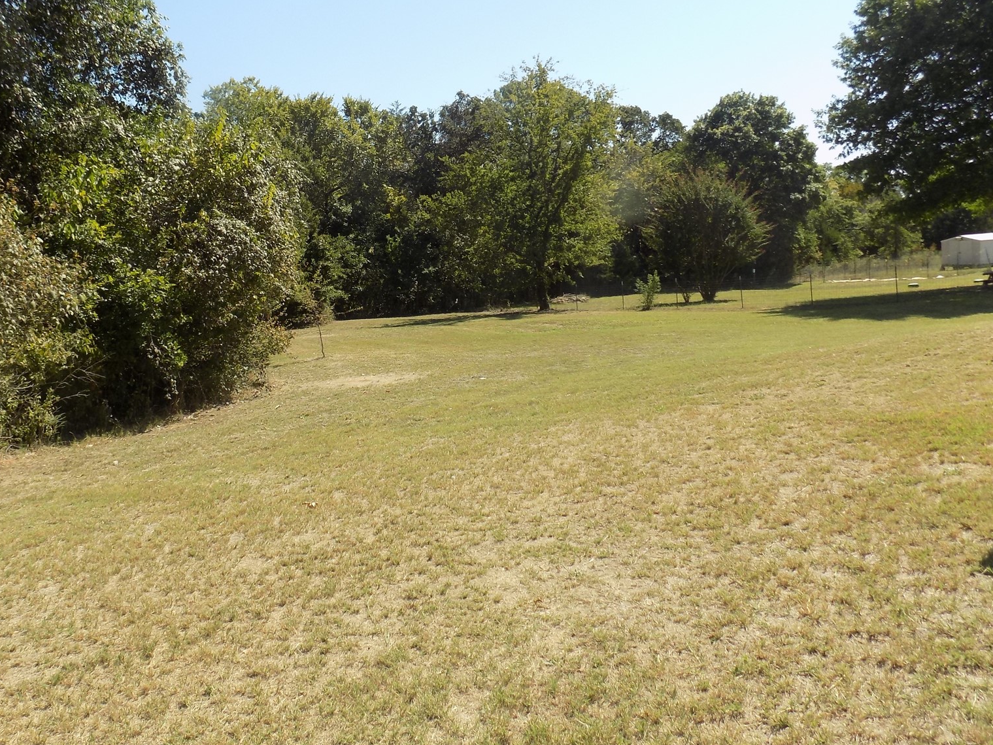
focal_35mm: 31
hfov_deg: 57.7
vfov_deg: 45.4
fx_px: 889
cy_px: 339
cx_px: 380
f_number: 3.1
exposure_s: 1/800
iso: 80
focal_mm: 4
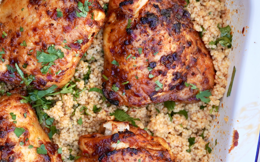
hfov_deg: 19.9
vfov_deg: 12.8
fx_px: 723
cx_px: 13
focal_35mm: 102
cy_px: 98
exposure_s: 1/250
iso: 100
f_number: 3.5
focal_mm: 30
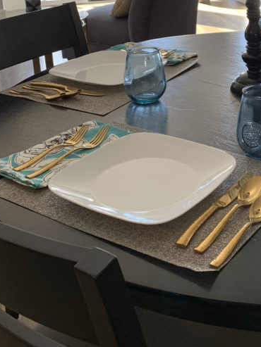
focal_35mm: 54
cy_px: 67
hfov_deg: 26.5
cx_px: 215
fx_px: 543
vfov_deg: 34.4
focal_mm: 4.25
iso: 64
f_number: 1.8
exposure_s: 1/121
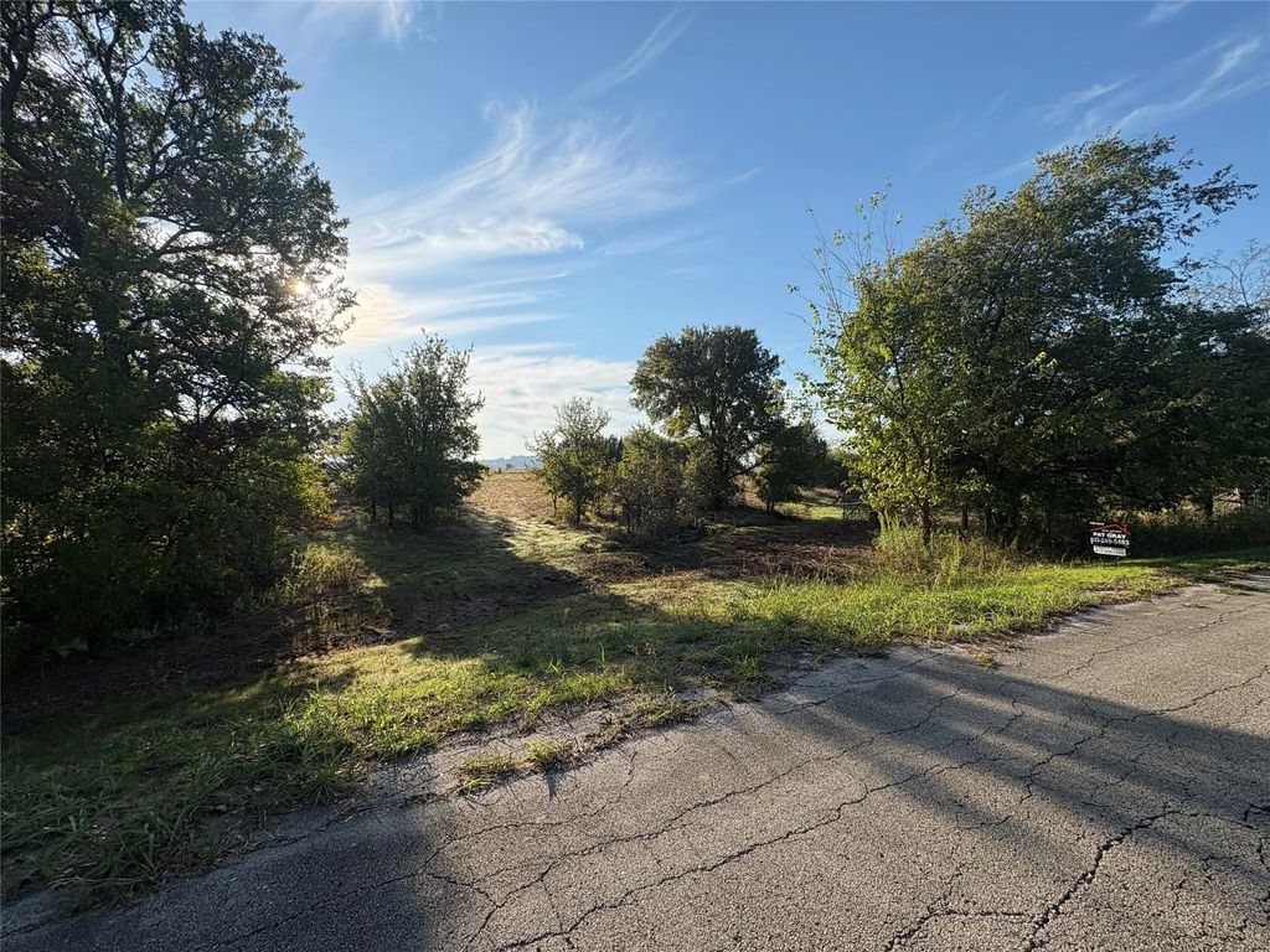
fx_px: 514
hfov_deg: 102.1
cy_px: 476
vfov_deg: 85.7
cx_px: 635
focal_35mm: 14
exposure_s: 1/1880
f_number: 2.2
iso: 50
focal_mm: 2.22
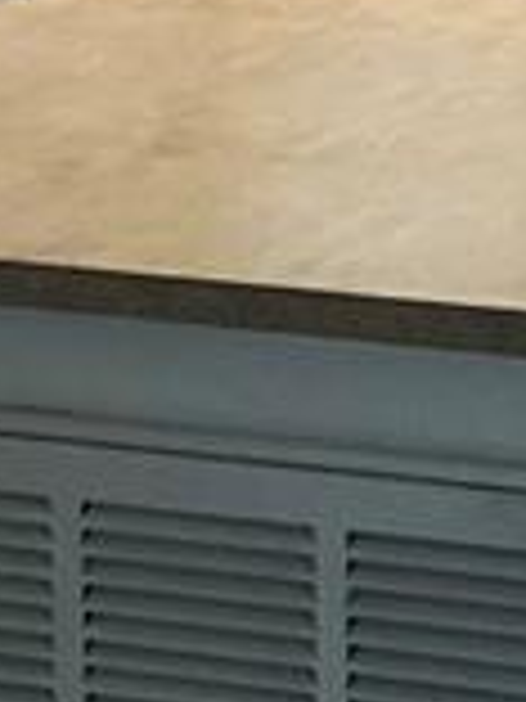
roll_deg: -1.1
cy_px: -176
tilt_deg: -8.8
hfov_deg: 6.8
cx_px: 836
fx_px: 4356
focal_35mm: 215
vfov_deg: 9.1
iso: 25
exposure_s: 1/30
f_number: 1.8
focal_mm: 3.99
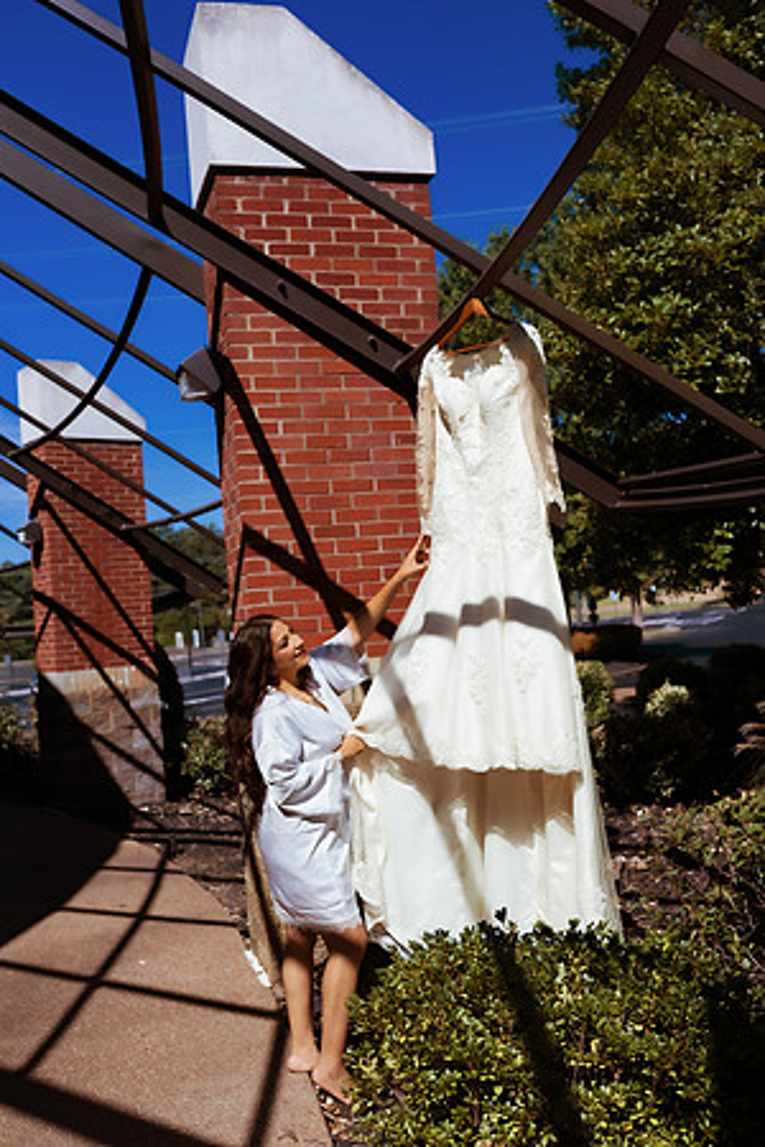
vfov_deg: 54.4
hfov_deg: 37.9
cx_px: 382
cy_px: 574
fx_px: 1116
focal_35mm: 35
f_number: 4.5
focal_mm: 35
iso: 125
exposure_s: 1/1600
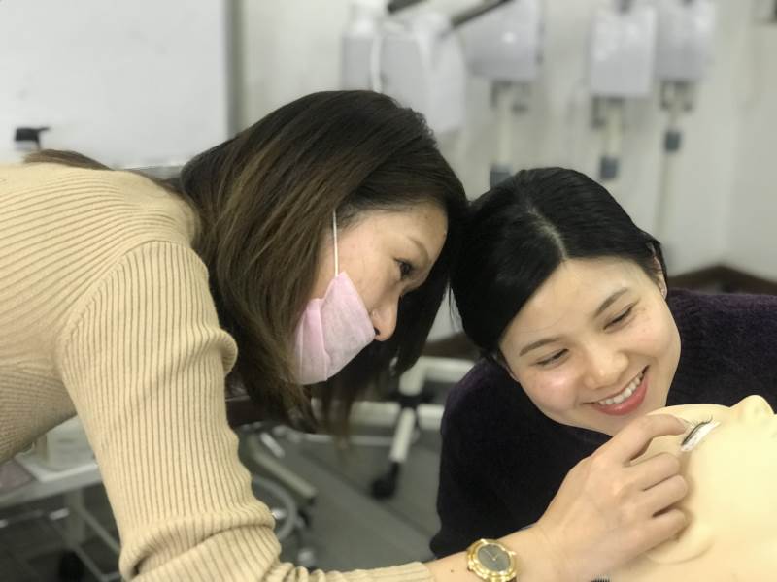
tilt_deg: -21.3
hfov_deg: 33.8
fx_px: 1279
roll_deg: -3.3
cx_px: 388
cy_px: 291
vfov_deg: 25.7
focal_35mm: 57
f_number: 2.8
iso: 250
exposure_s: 1/50
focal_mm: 6.6
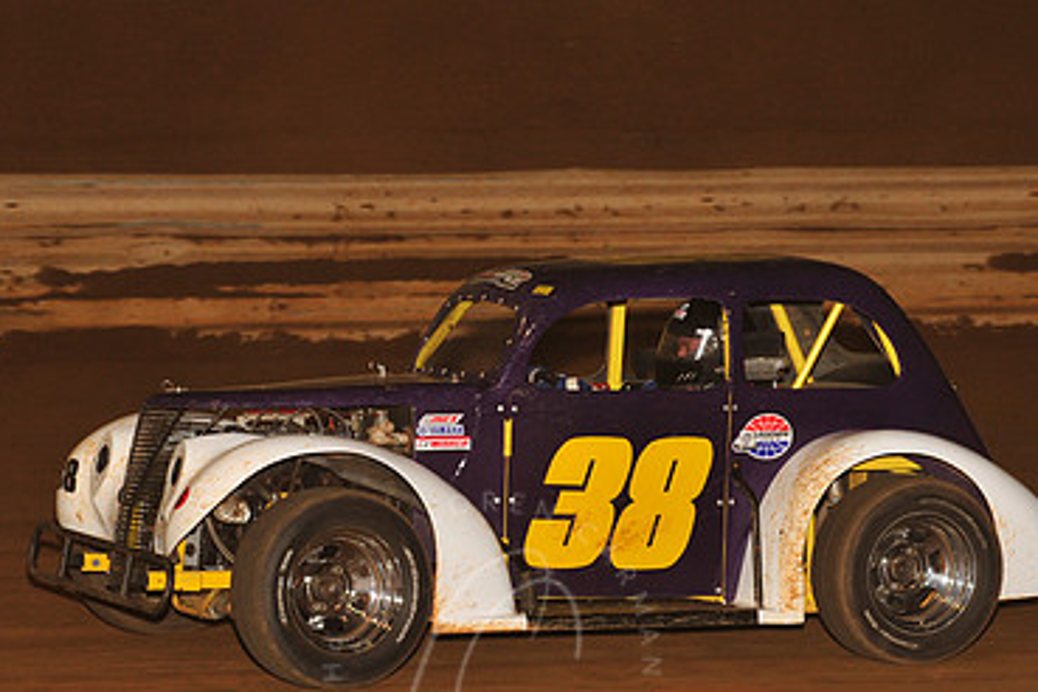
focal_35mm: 176
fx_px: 5074
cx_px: 489
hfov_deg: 11.7
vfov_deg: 7.8
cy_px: 402
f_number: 7.1
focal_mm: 112
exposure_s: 1/250
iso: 800
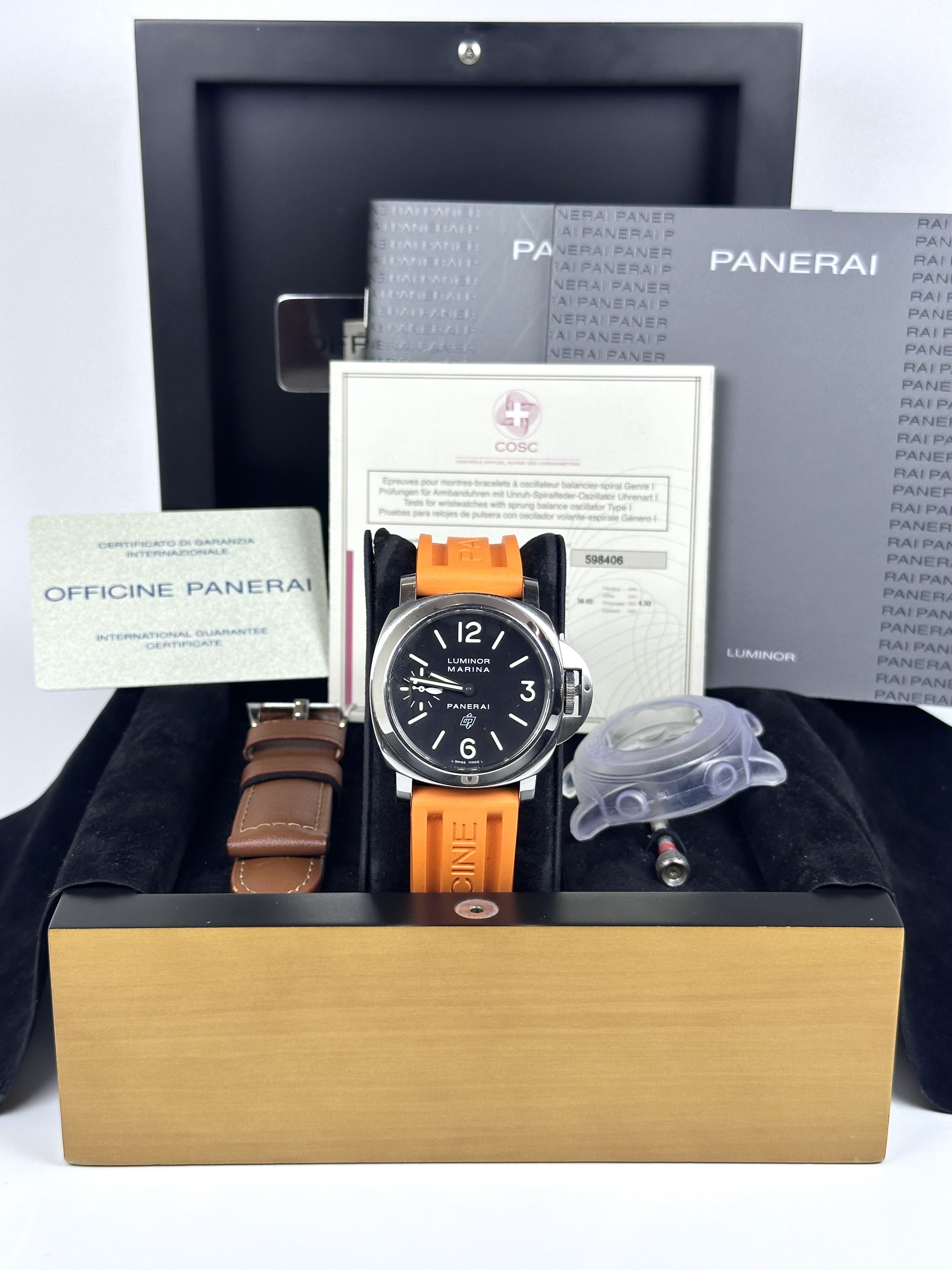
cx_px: 476
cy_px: 635
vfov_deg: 39.7
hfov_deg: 30.3
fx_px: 1760
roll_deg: -2.4
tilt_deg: -18.1
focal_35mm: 48
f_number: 1.78
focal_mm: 6.86
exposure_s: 1/120
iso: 64
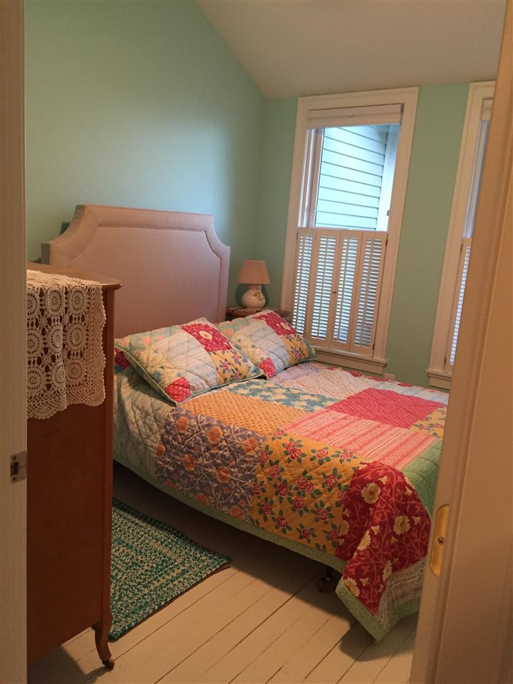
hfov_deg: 48.2
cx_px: 256
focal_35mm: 29
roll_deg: -4.5
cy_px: 342
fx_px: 573
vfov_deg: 61.7
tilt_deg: -10.1
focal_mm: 4.15
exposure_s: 1/30
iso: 200
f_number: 2.2
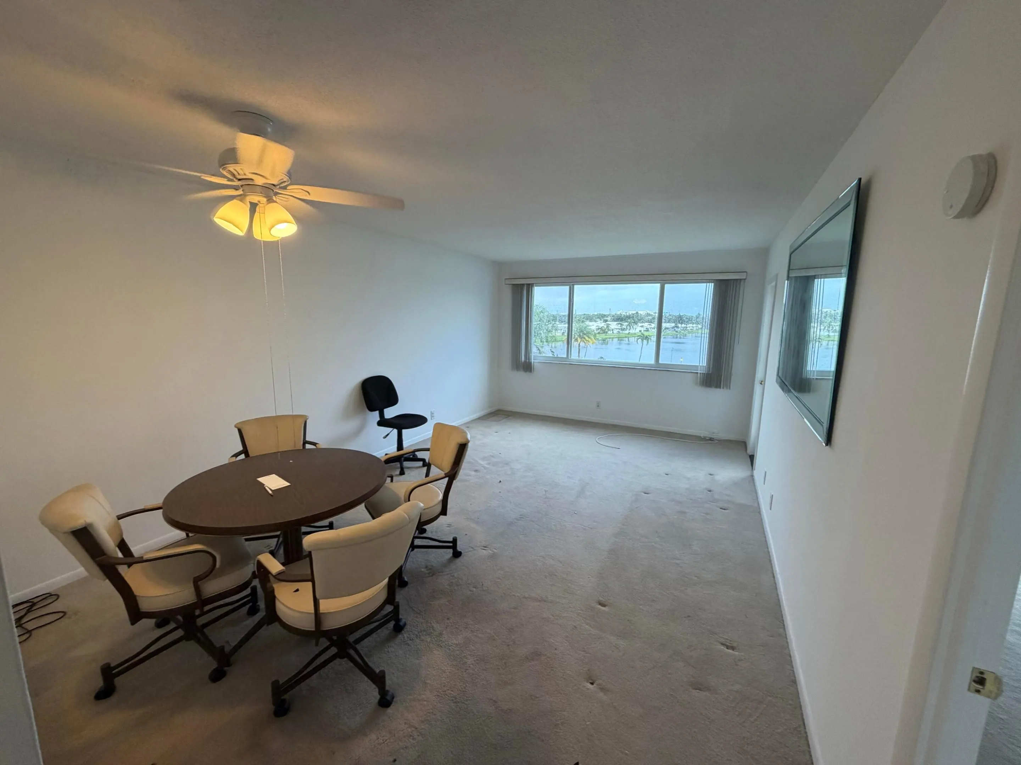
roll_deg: -1.2
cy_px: 382
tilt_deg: -10.7
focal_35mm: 14
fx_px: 413
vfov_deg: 85.7
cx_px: 510
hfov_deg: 102.1
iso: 200
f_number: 2.2
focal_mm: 2.22
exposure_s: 1/120
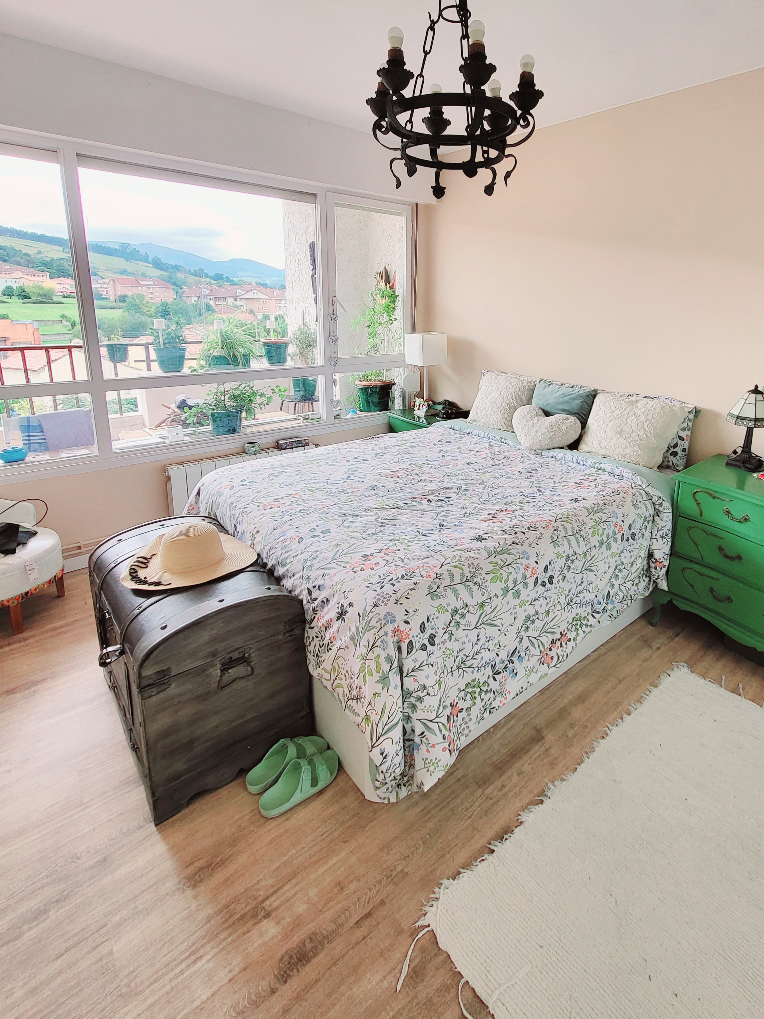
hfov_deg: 74.1
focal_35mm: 17
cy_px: 411
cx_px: 448
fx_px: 500
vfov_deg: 89.9
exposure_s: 1/100
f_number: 2.2
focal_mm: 1.74
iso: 50
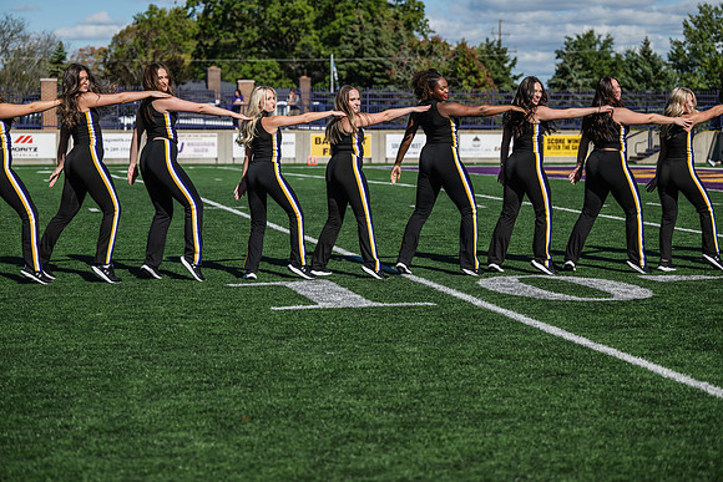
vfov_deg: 16.9
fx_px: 1627
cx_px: 362
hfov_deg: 25.1
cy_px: 241
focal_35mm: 81
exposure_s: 1/1600
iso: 80
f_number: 3.2
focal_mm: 81
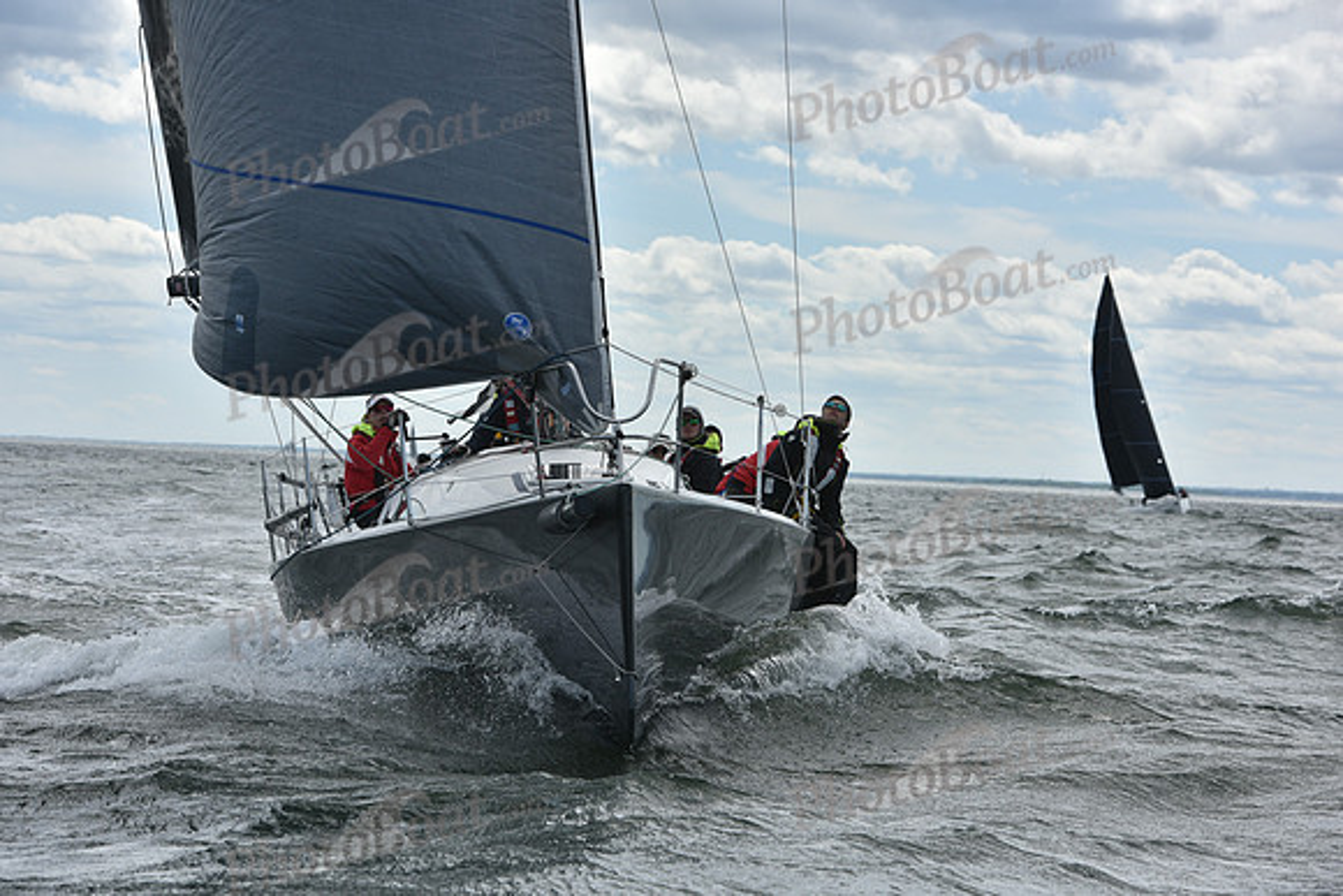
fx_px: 4851
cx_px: 672
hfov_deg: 15.8
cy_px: 448
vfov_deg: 10.6
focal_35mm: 130
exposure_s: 1/1000
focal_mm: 130
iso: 320
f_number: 9
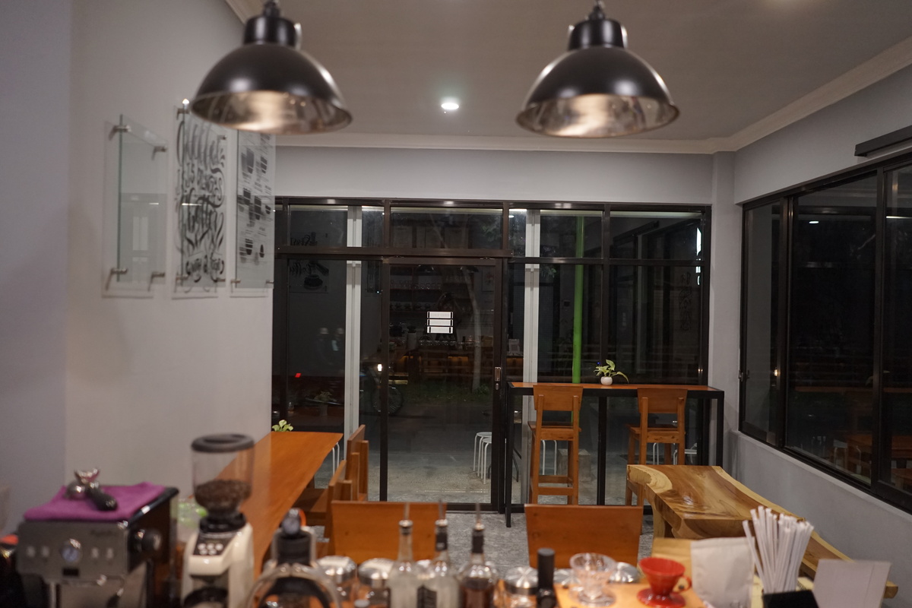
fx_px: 709
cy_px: 304
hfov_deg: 65.5
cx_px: 456
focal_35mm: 28
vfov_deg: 46.4
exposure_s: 1/160
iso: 1600
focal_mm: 28
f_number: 2.2
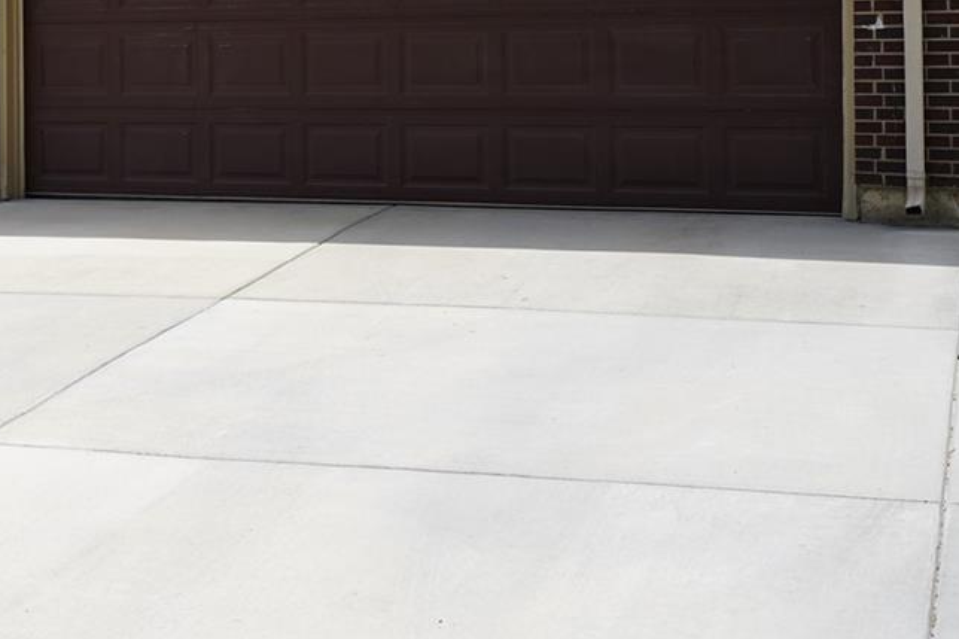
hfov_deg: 25.1
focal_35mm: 77
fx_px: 2051
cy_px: 4
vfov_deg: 17.3
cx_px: 0
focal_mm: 31
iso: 100
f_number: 5
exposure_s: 1/640
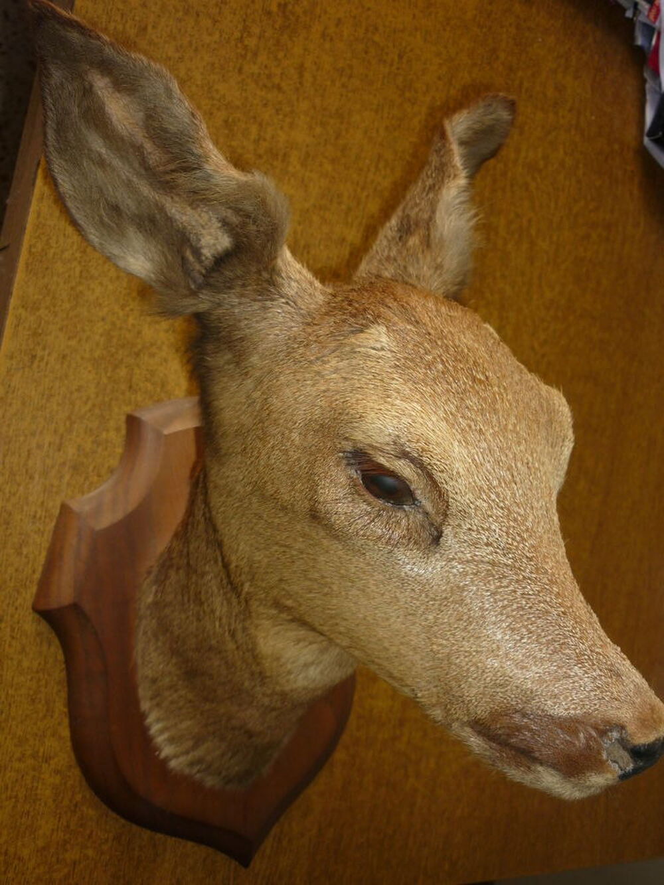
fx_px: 844
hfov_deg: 43.0
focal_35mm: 33
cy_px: 442
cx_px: 332
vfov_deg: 55.3
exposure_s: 1/30
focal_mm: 5.5
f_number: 2.8
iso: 100
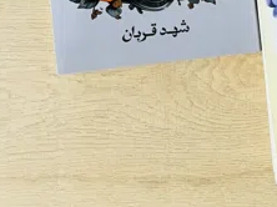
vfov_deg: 18.1
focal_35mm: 75
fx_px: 600
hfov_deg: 26.0
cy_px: -76
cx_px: 146
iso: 500
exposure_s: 1/60
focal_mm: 5.1
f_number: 1.6
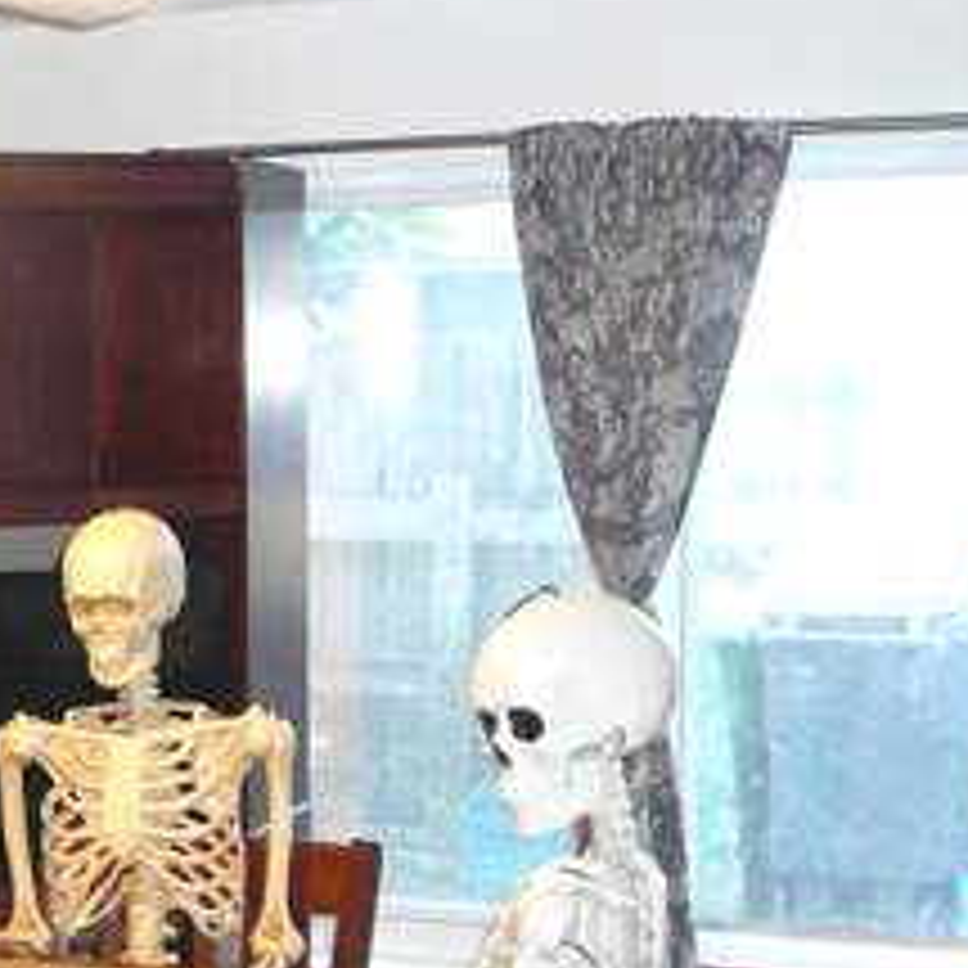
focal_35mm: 69
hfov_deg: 24.3
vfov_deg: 24.8
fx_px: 2183
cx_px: 86
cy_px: 666
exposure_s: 1/30
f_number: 2.8
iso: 320
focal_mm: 5.2
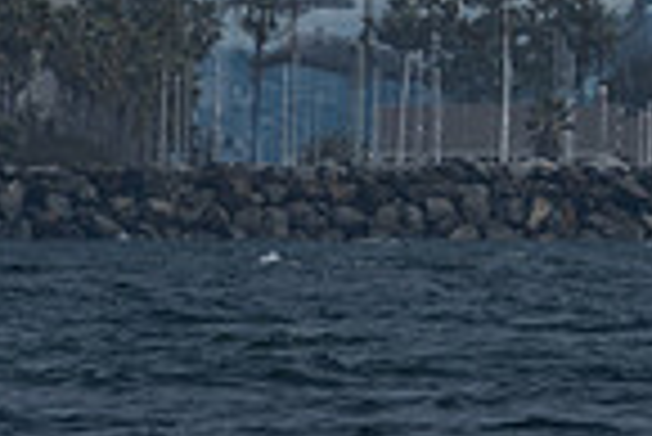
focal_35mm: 1791
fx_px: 32469
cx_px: 1427
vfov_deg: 0.8
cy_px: -70
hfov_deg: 1.1
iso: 200
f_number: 6.3
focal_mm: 200
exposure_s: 1/2000
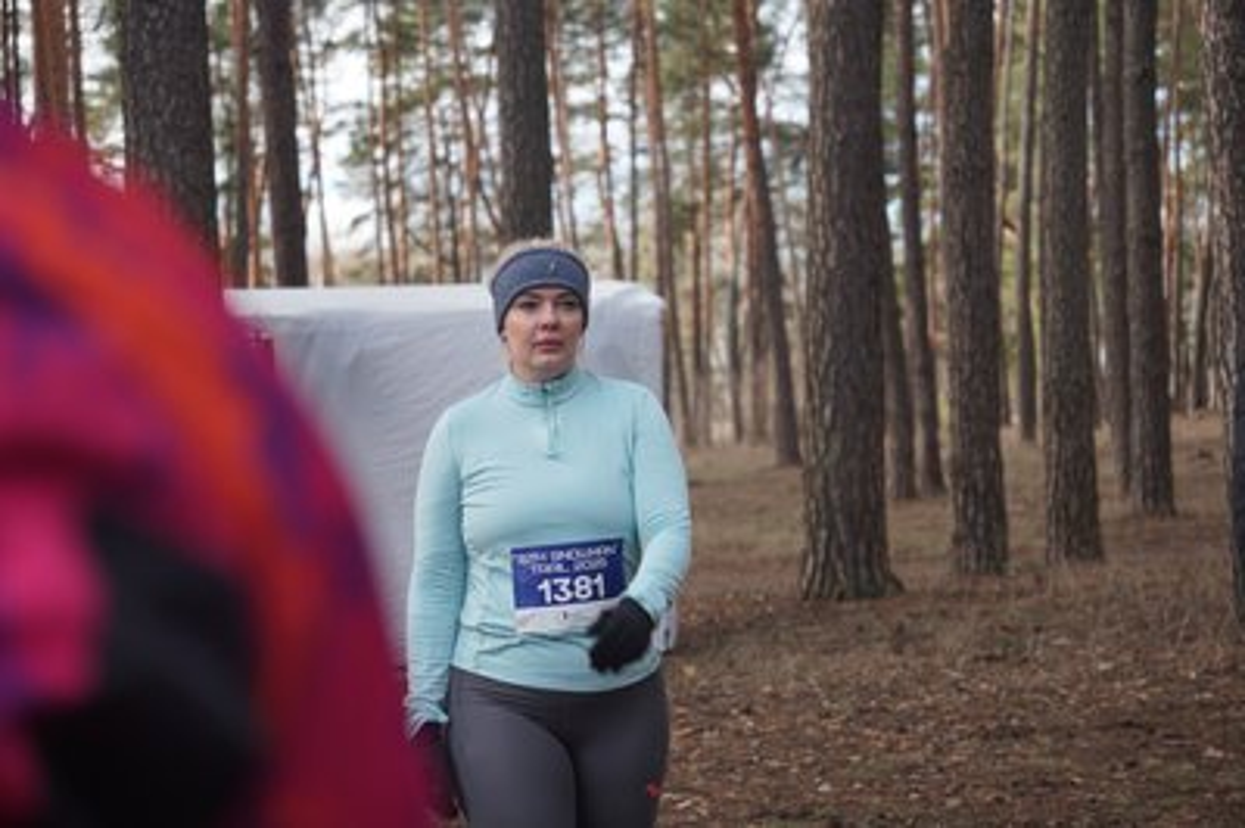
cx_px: 622
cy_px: 414
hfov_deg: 27.0
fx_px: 2592
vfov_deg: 18.2
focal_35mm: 75
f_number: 2.8
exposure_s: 1/125
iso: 125
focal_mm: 50
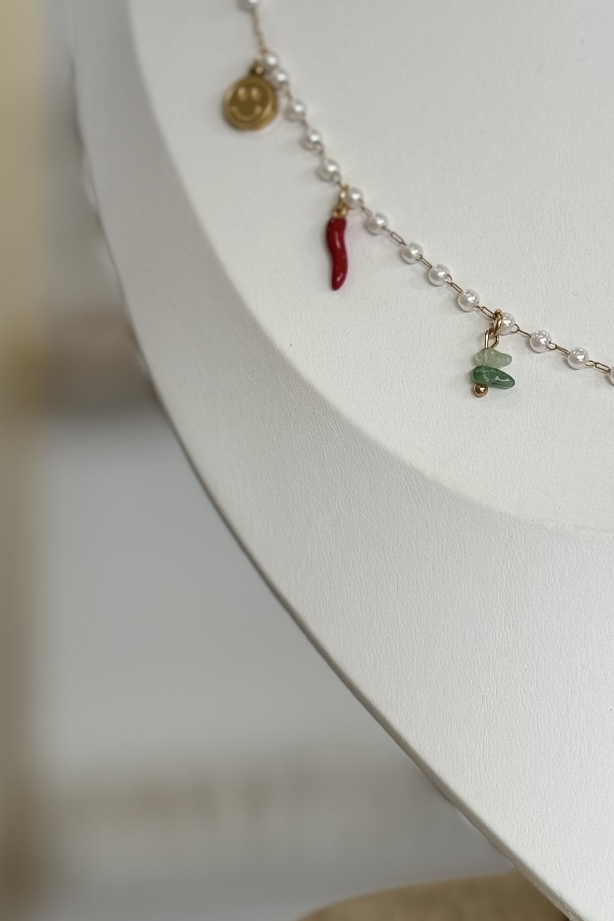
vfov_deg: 18.8
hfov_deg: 12.4
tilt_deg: -3.3
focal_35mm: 109
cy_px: 419
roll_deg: +0.2
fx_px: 2789
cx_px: 624
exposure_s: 1/121
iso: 50
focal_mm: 6.76
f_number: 1.78
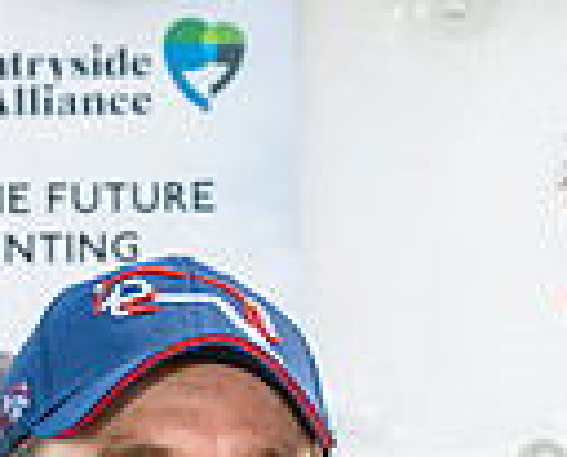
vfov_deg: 6.6
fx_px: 3902
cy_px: 750
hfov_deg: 8.1
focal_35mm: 232
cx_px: 835
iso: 400
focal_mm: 47
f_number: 5
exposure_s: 1/800
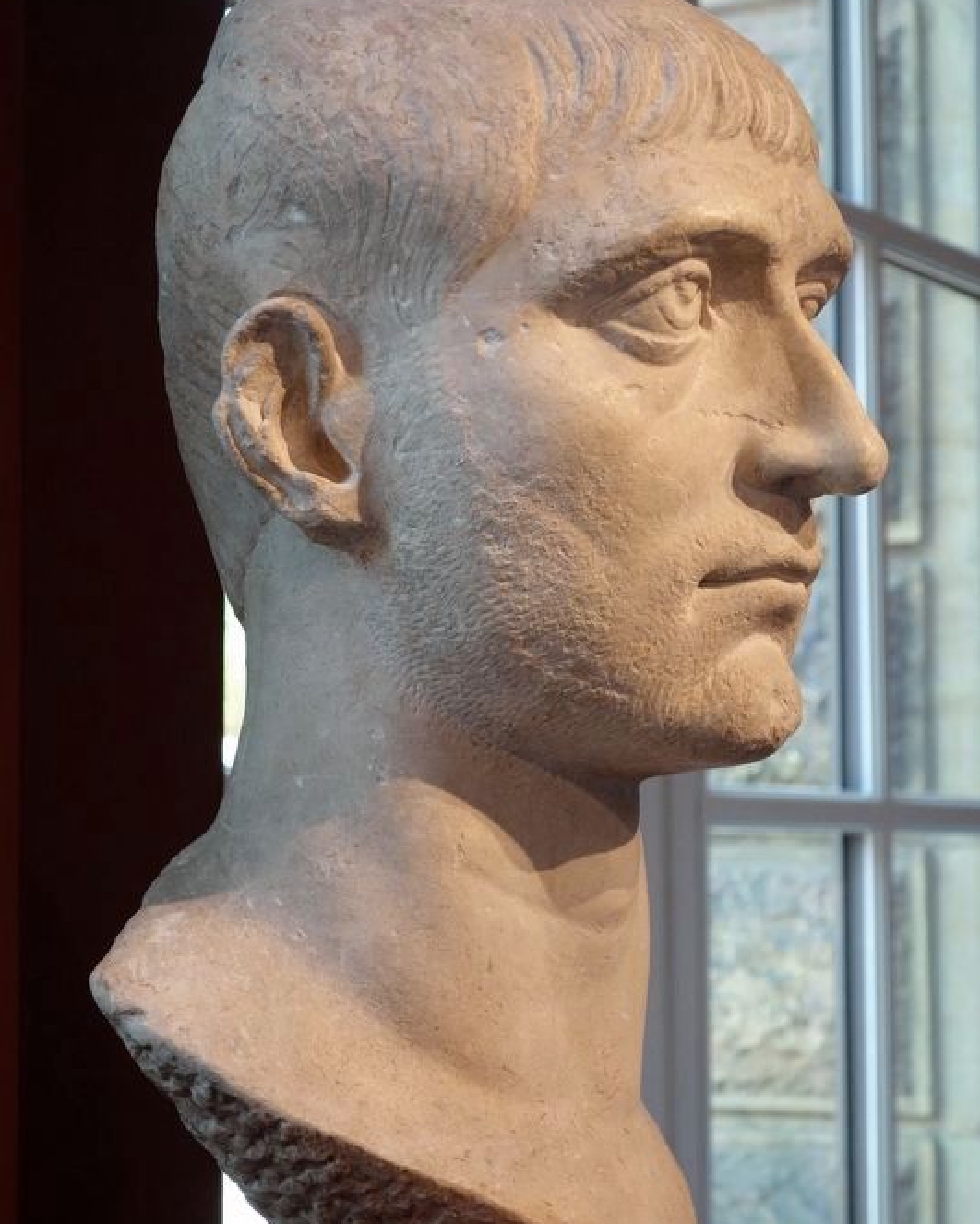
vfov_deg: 20.2
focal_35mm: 95
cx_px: 490
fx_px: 3442
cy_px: 625
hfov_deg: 16.2
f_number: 4.5
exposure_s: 1/100
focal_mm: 31.15
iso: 800
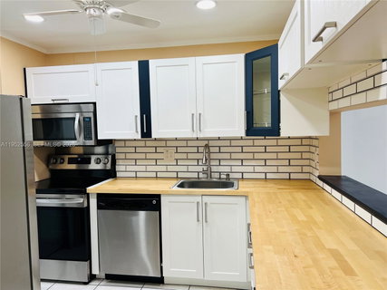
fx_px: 291
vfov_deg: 53.0
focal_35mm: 26
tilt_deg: -4.2
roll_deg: +1.8
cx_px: 194
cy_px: 145
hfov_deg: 67.3
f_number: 1.5
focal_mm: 5.7
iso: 64
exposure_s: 1/120
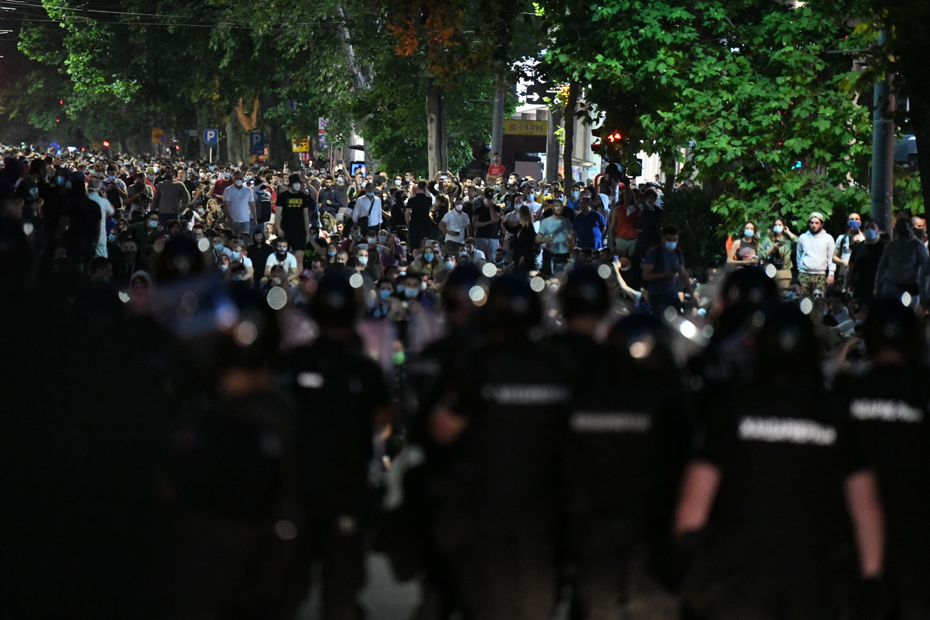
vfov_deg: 6.9
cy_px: 310
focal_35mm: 200
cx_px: 465
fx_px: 5166
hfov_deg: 10.3
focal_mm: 200
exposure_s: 1/125
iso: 16000
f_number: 2.8
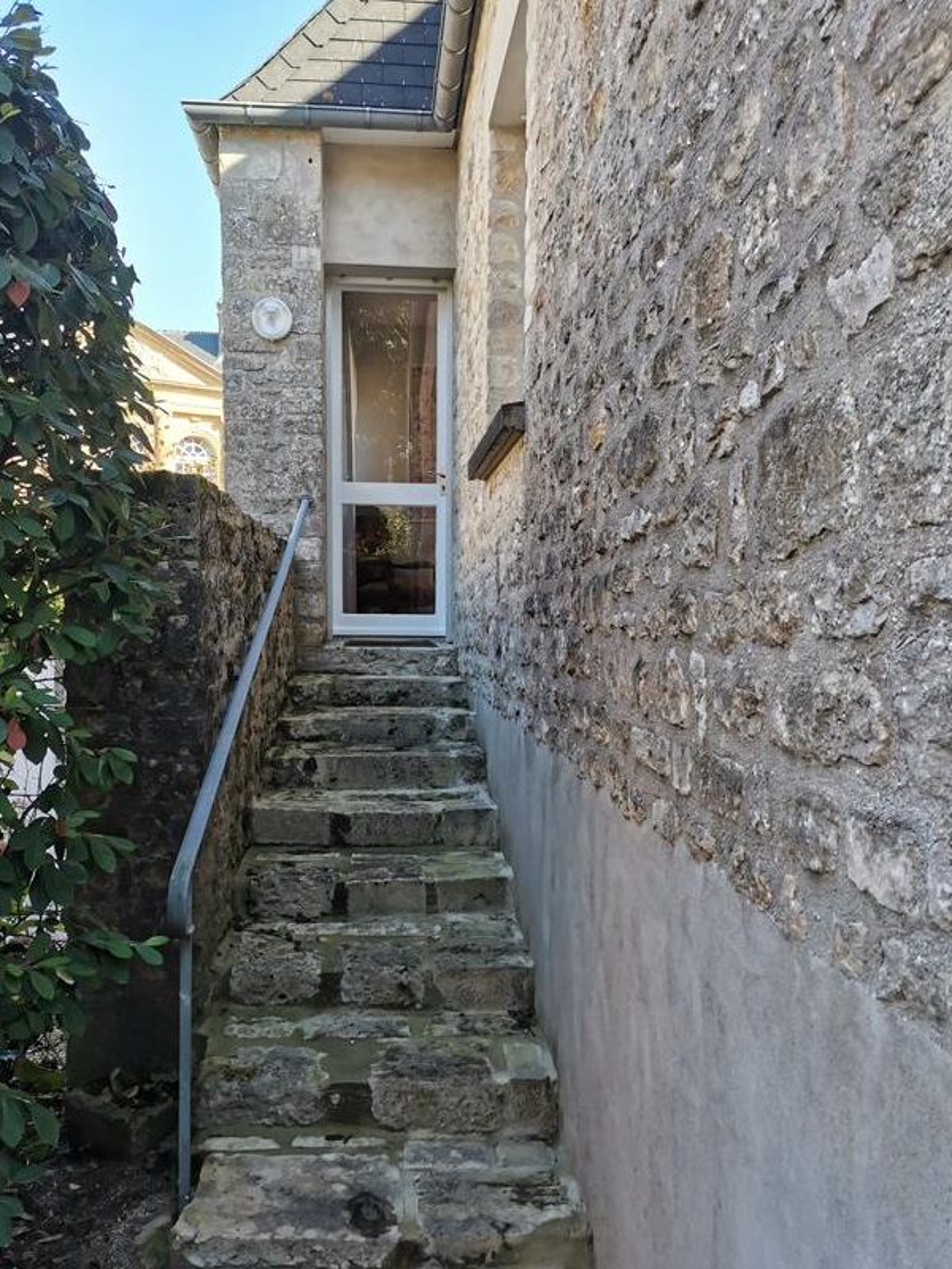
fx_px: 953
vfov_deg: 67.3
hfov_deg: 53.1
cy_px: 634
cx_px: 476
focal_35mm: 26
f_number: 1.8
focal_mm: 4.75
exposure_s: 1/218
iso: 50
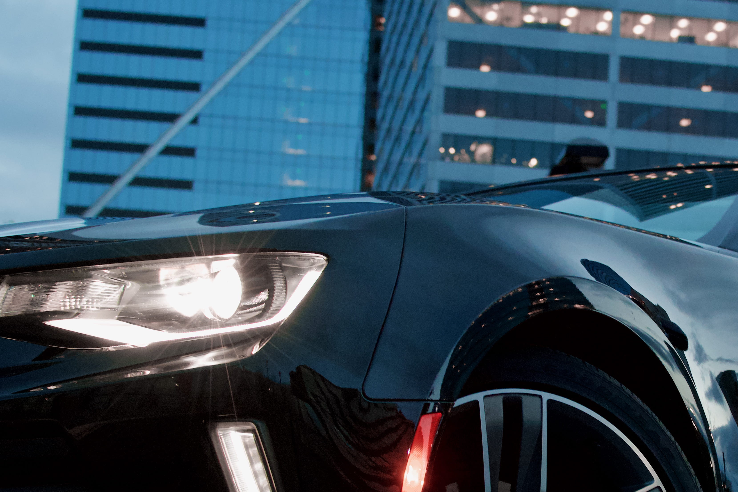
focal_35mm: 95
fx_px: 1945
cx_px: 550
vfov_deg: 14.4
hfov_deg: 21.3
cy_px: 377
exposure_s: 1/60
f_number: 4.5
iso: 1600
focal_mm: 35
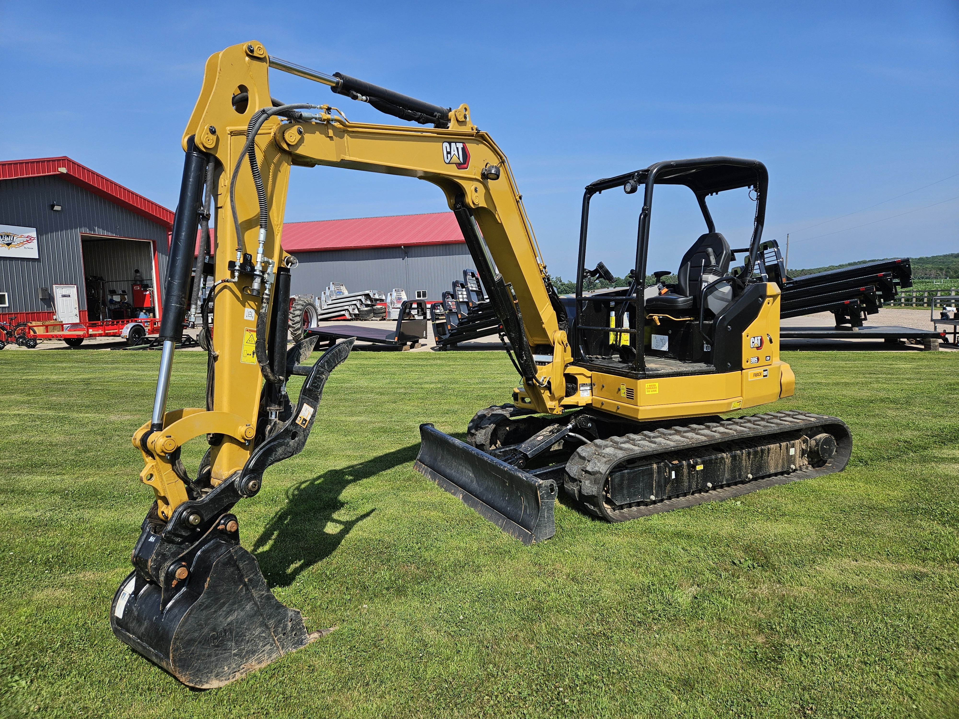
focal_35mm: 23
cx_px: 480
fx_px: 637
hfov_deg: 73.9
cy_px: 360
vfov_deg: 58.9
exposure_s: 1/2049
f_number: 1.8
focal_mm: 5.4
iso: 25
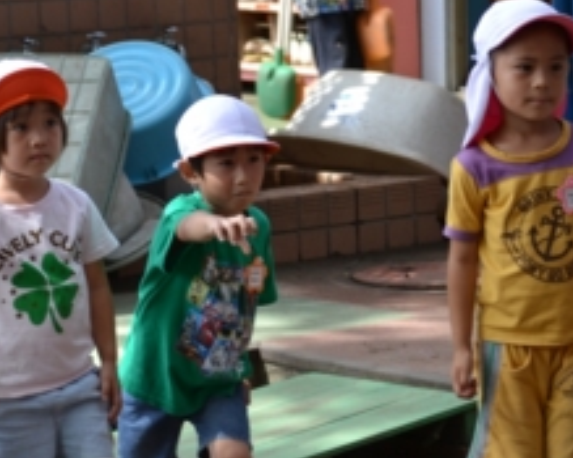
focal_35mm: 232
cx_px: 186
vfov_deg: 6.7
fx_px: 3933
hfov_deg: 8.3
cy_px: 177
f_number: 5.6
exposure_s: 1/125
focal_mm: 90
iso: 100
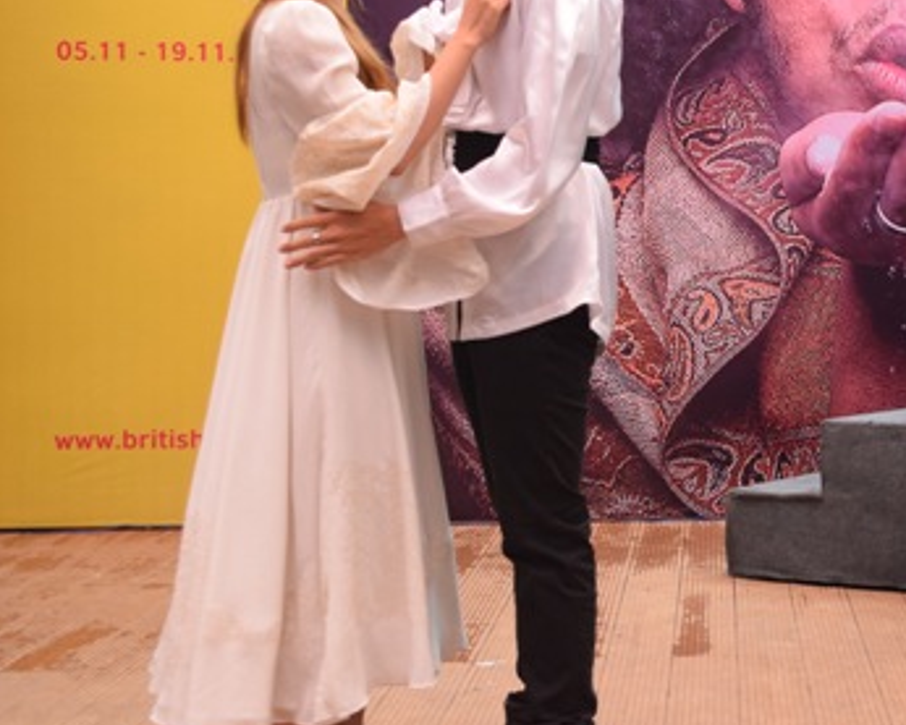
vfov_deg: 19.6
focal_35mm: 78
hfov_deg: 23.0
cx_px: 998
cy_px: 226
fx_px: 2092
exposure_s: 1/125
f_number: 5.6
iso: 800
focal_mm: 24
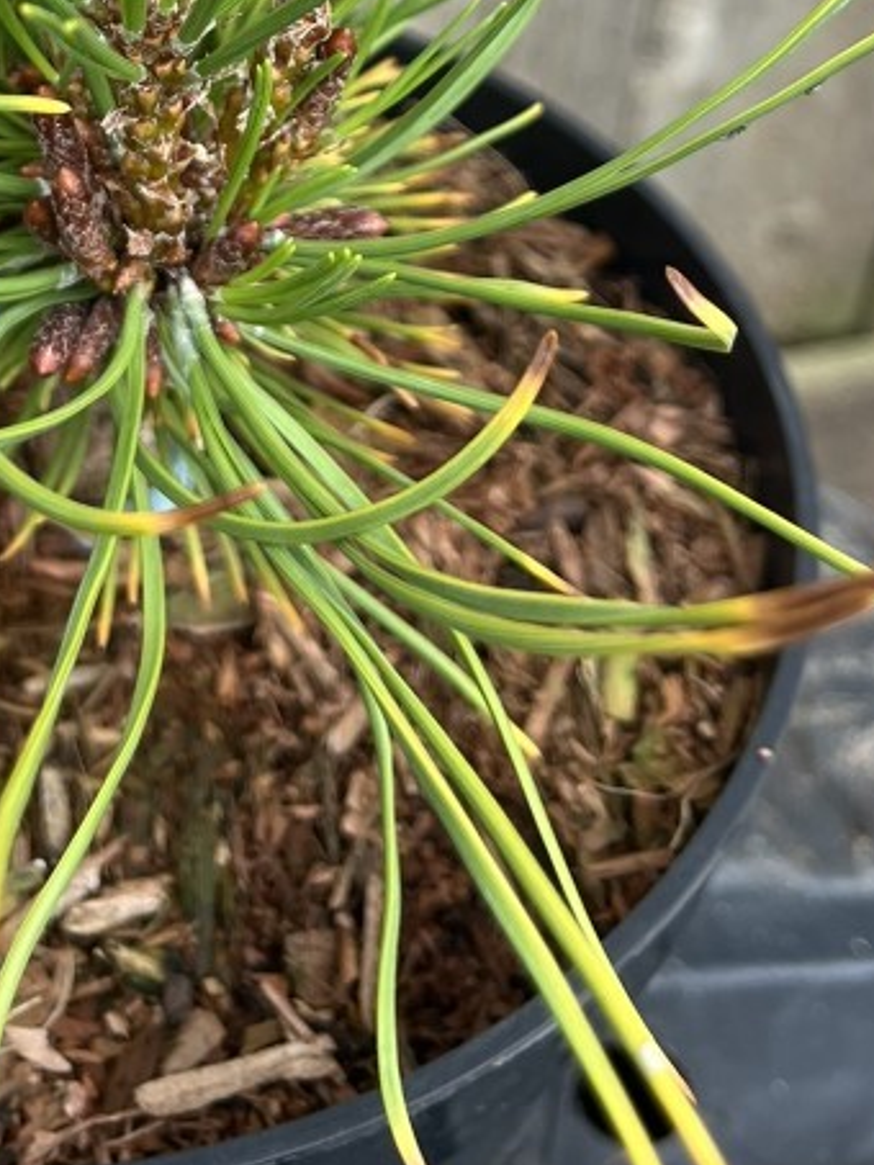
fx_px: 2086
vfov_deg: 28.5
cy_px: -98
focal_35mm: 62
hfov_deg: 23.4
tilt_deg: -32.2
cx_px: 226
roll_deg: -3.2
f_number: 1.6
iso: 40
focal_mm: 5.1
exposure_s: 1/121
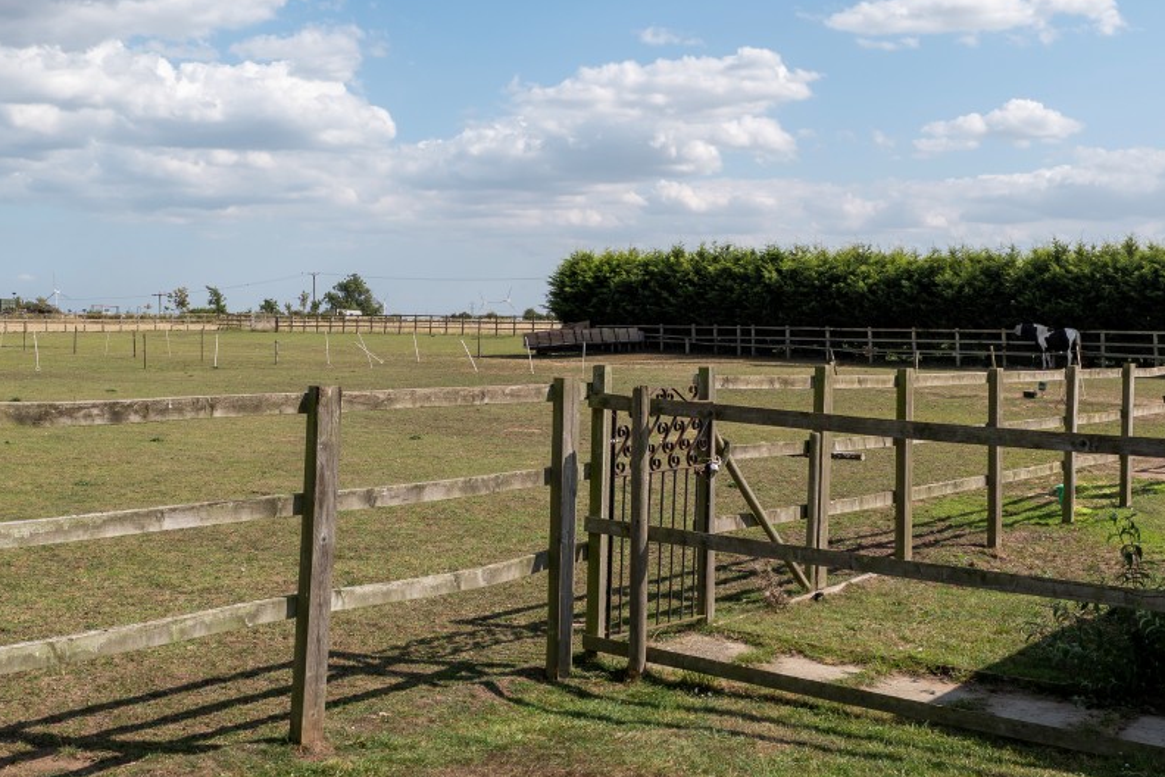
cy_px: 287
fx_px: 1456
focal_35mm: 45
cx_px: 503
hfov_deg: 43.5
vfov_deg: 29.7
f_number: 4.9
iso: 64
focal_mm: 22
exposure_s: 1/1000
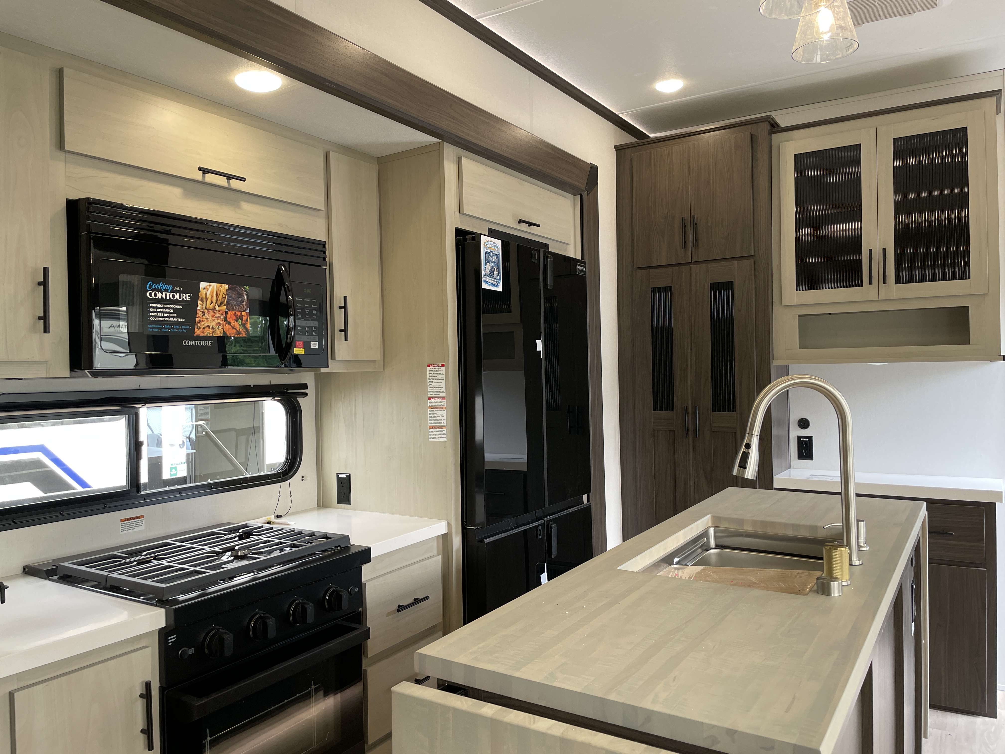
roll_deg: +1.3
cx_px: 502
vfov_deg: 53.1
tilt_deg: -1.6
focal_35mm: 26
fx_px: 755
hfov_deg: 67.3
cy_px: 377
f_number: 1.6
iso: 100
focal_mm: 4.2
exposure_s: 1/121
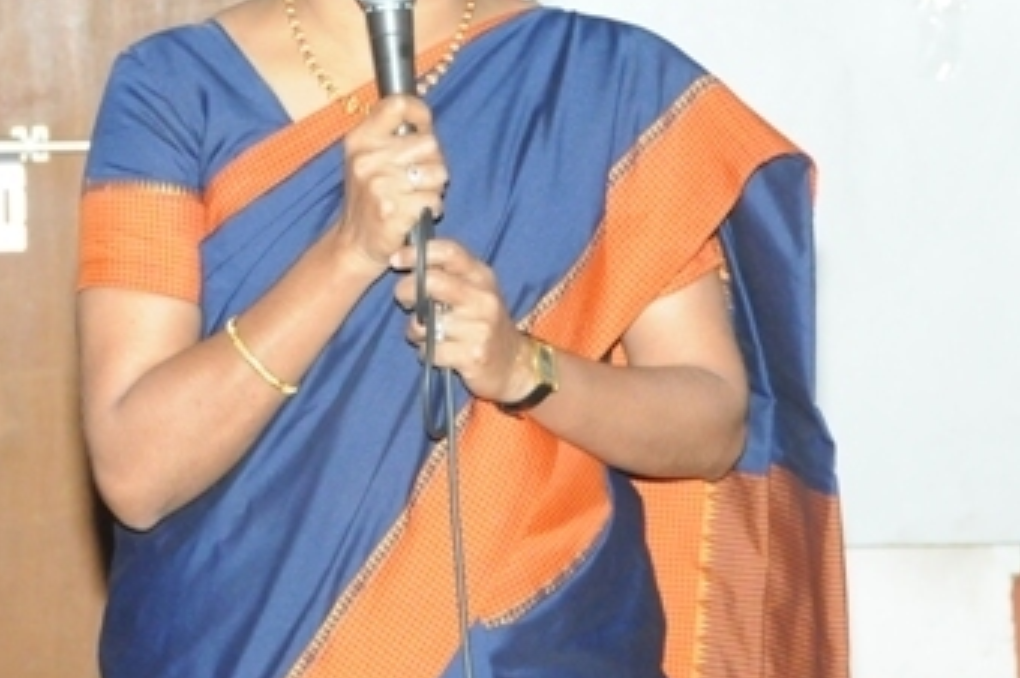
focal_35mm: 212
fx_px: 5999
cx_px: 282
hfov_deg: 9.7
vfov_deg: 6.5
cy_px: 112
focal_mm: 75
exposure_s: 1/125
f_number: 6.3
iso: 3200
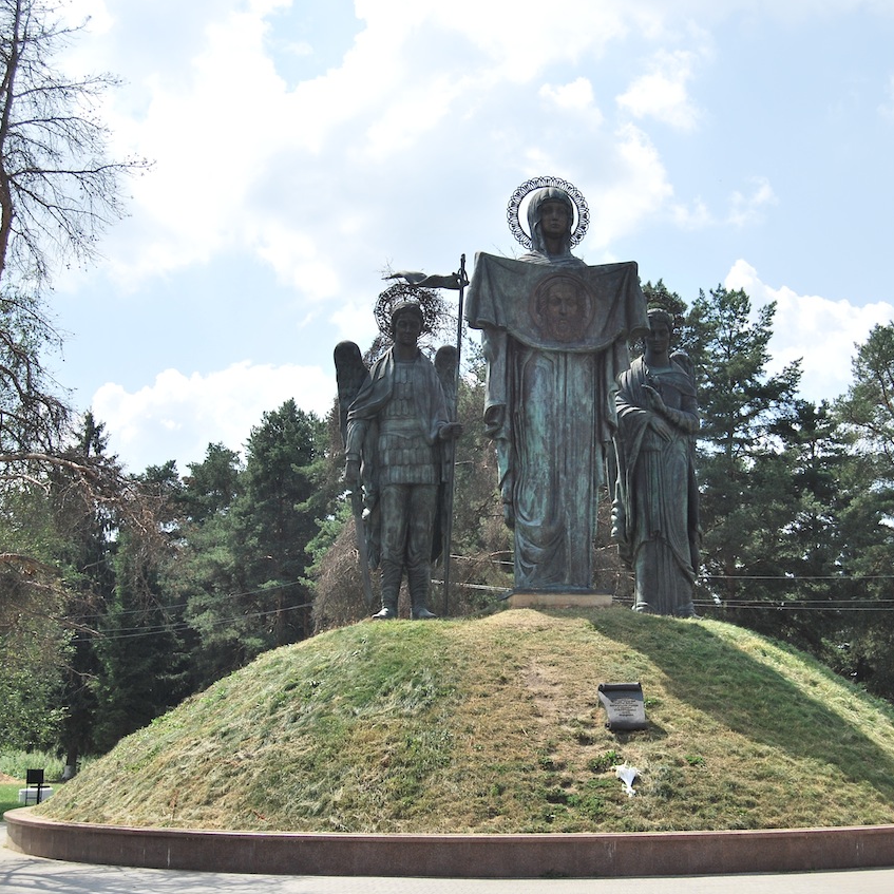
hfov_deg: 31.5
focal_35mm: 54
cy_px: 443
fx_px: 1578
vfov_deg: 31.6
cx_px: 537
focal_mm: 28
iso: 200
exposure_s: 1/800
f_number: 5.6
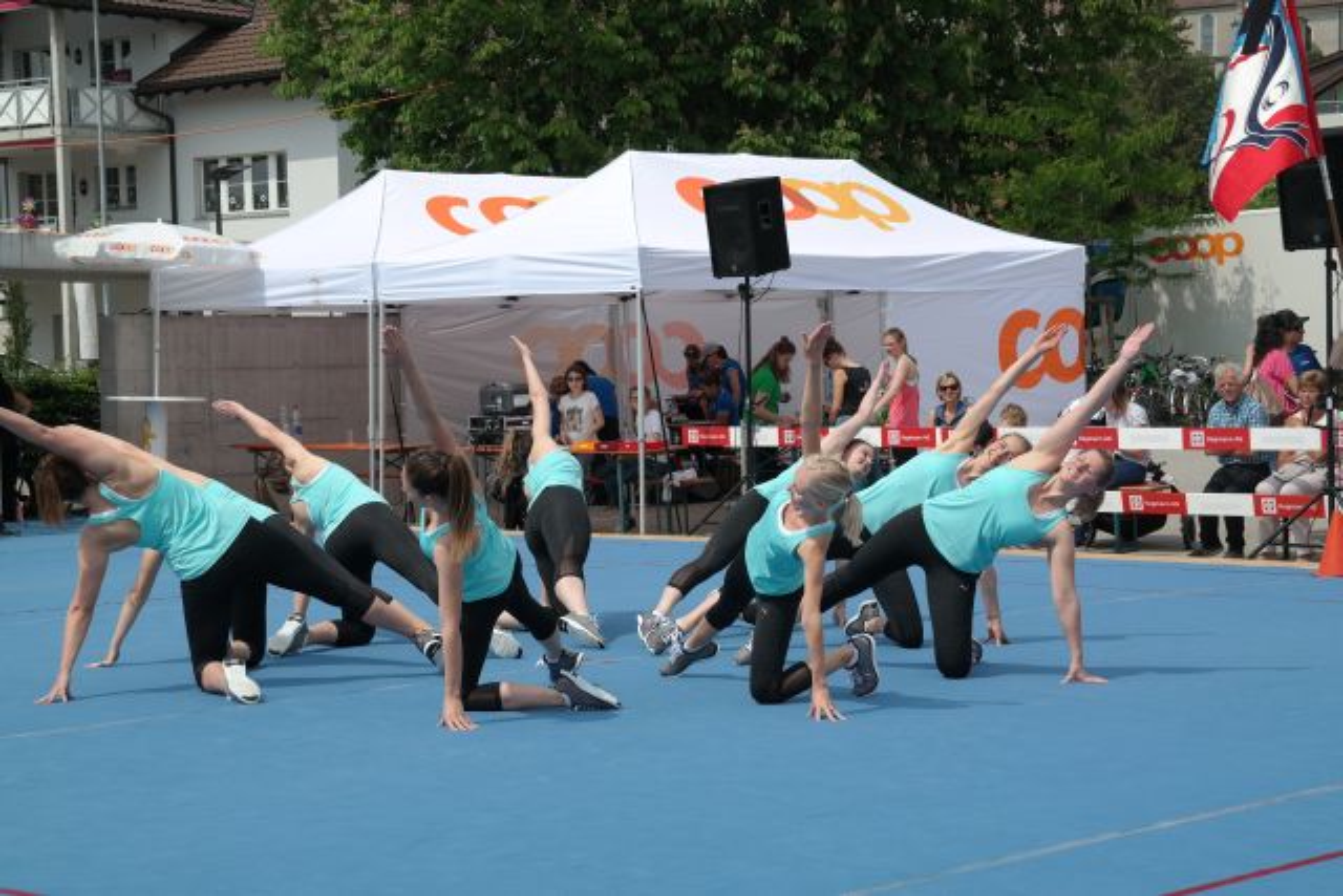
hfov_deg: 27.7
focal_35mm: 73
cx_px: 672
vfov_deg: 18.7
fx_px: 2724
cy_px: 448
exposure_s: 1/400
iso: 100
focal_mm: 48
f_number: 8
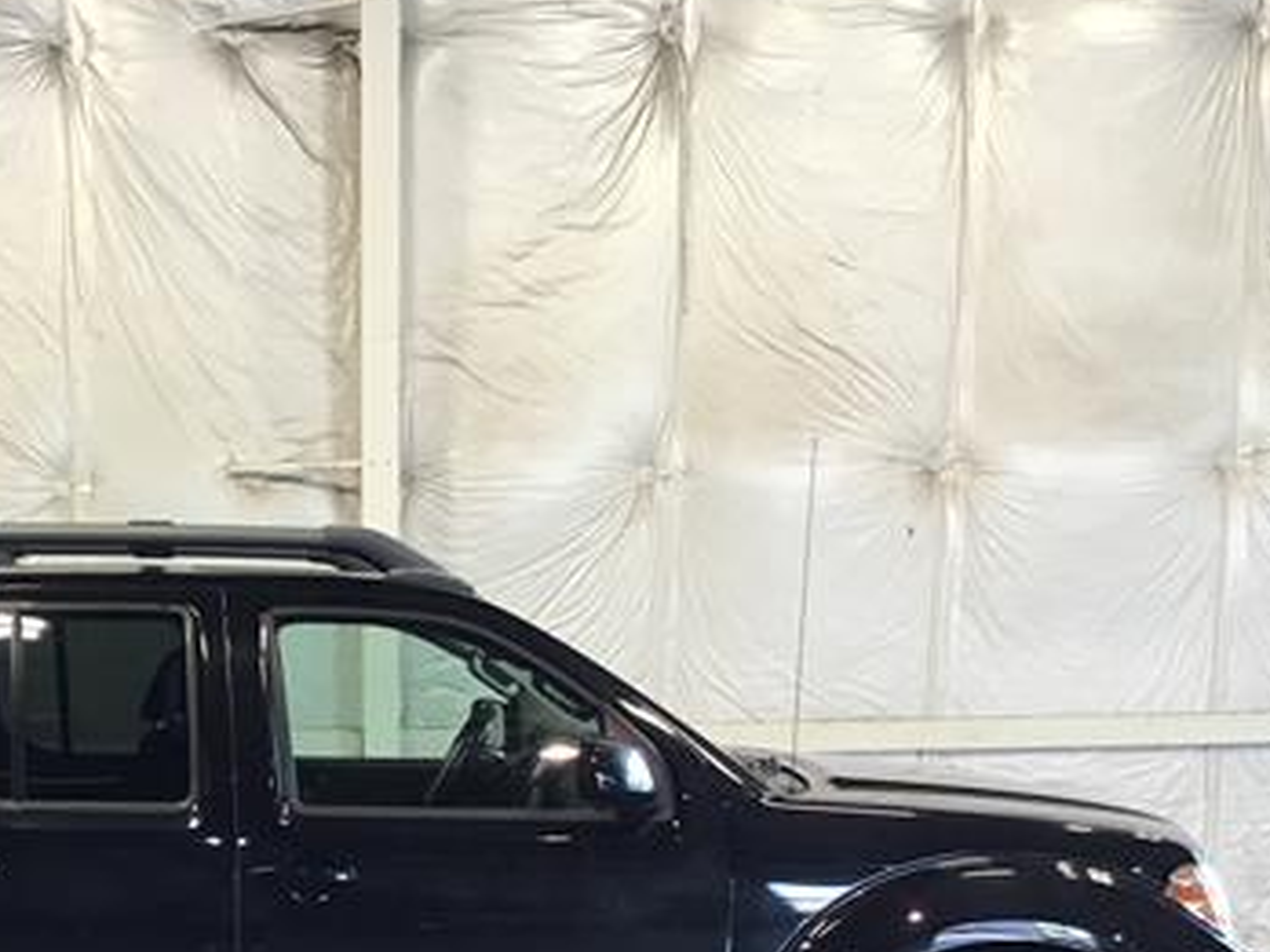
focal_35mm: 57
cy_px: 821
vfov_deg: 25.0
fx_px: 2091
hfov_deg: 32.5
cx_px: 186
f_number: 2.4
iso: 50
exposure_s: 1/30
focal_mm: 3.3
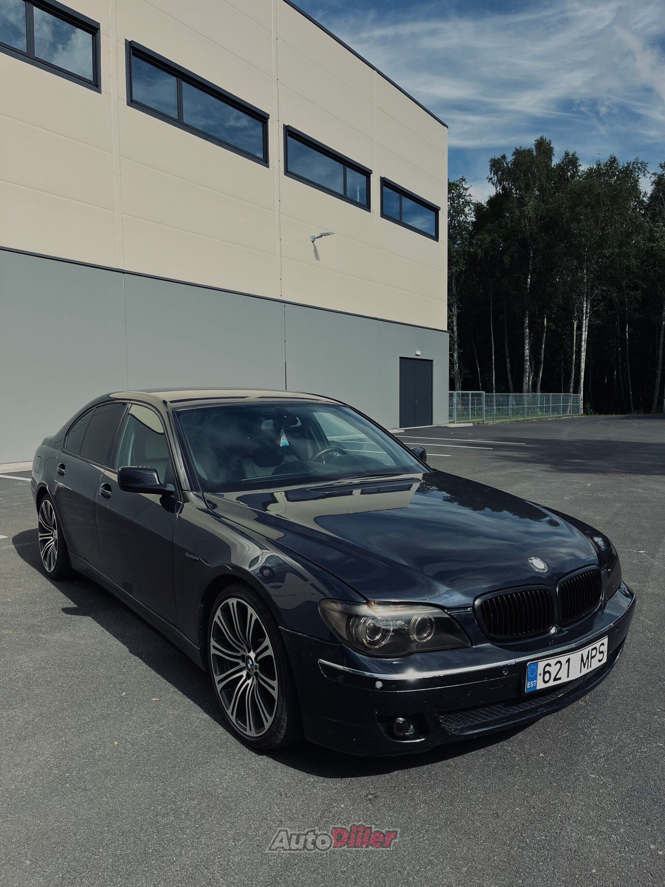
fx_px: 666
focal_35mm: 26
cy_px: 444
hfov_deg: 53.1
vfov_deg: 67.3
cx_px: 332
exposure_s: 1/3135
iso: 50
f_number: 1.6
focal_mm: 5.1
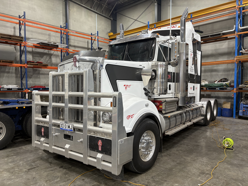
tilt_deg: -2.1
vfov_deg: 53.1
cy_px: 93
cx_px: 124
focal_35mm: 26
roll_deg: +0.3
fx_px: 186
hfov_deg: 67.3
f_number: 1.6
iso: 100
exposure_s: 1/50
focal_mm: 5.96
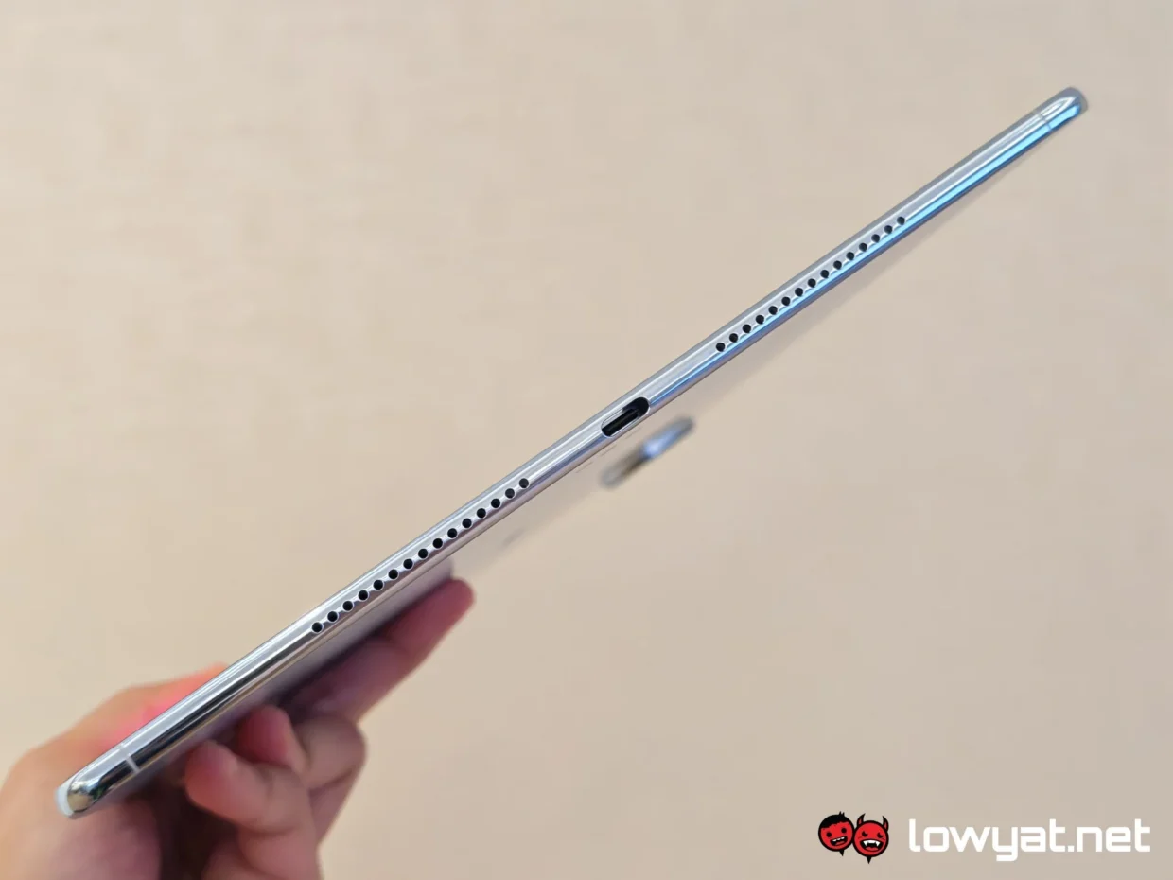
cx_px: 586
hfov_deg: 41.2
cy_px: 440
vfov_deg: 31.5
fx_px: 1559
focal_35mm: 46
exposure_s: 1/100
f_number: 1.6
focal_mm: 5.4
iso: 500
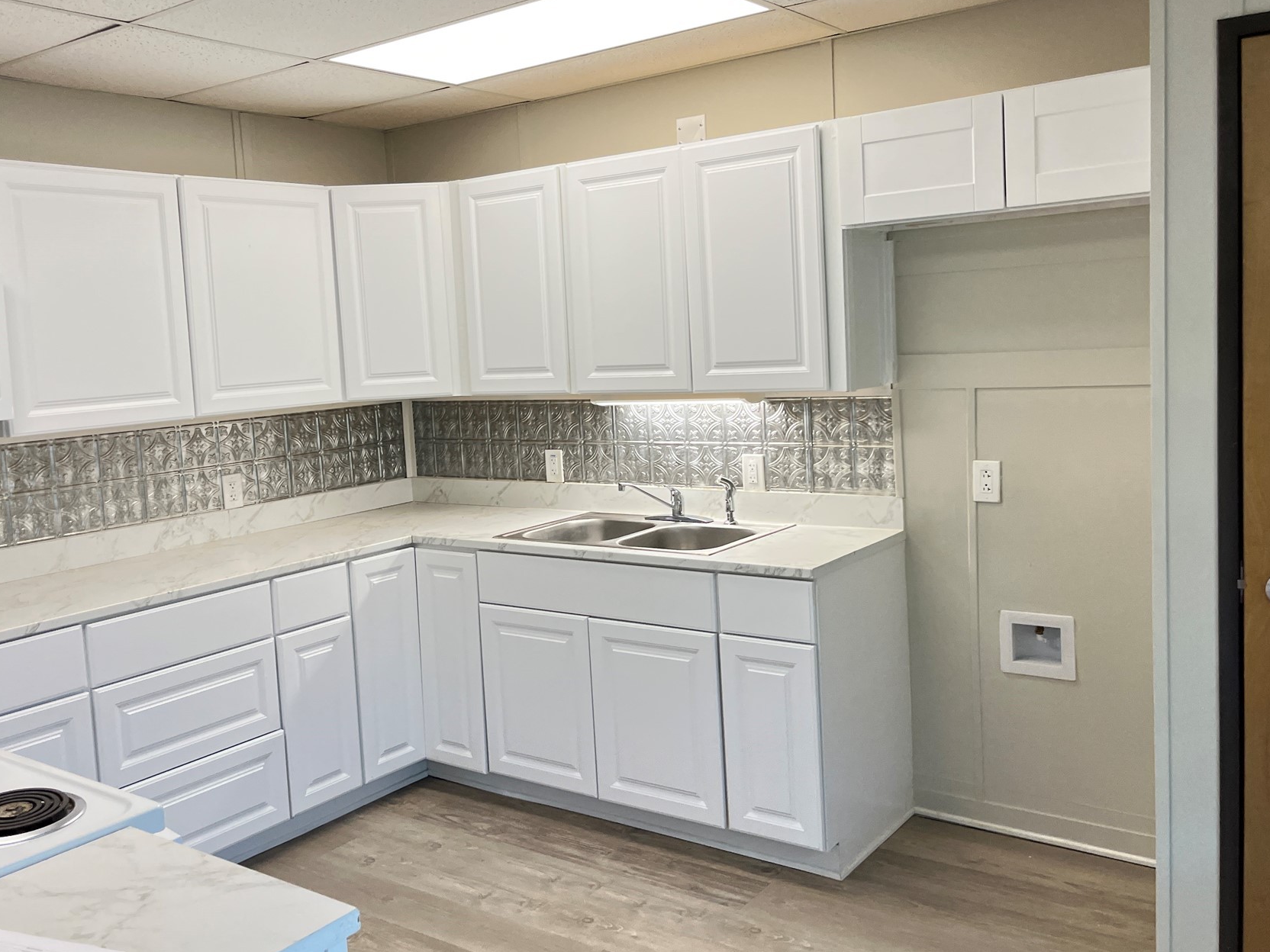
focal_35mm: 32
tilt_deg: -5.0
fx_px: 1174
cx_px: 582
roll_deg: +3.1
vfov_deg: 44.1
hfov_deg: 56.7
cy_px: 436
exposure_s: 1/120
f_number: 1.6
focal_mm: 5.1
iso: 80
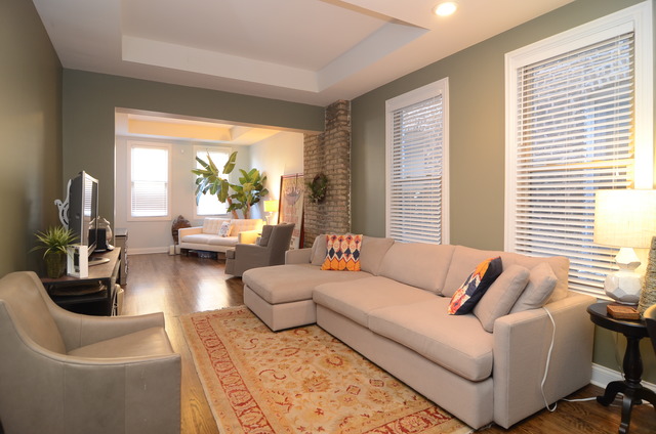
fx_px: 327
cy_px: 217
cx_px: 328
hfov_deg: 90.1
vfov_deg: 67.2
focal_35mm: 18
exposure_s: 1/6
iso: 320
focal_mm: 12
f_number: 5
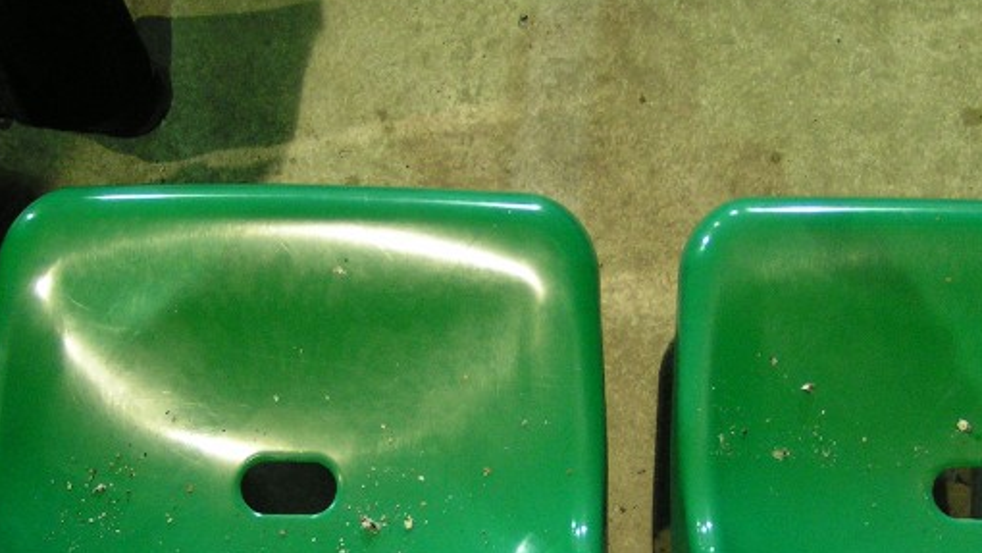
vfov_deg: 18.4
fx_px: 1693
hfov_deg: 32.3
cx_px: 566
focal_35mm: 65
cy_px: 430
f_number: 2.8
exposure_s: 1/15
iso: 200
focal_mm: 5.8
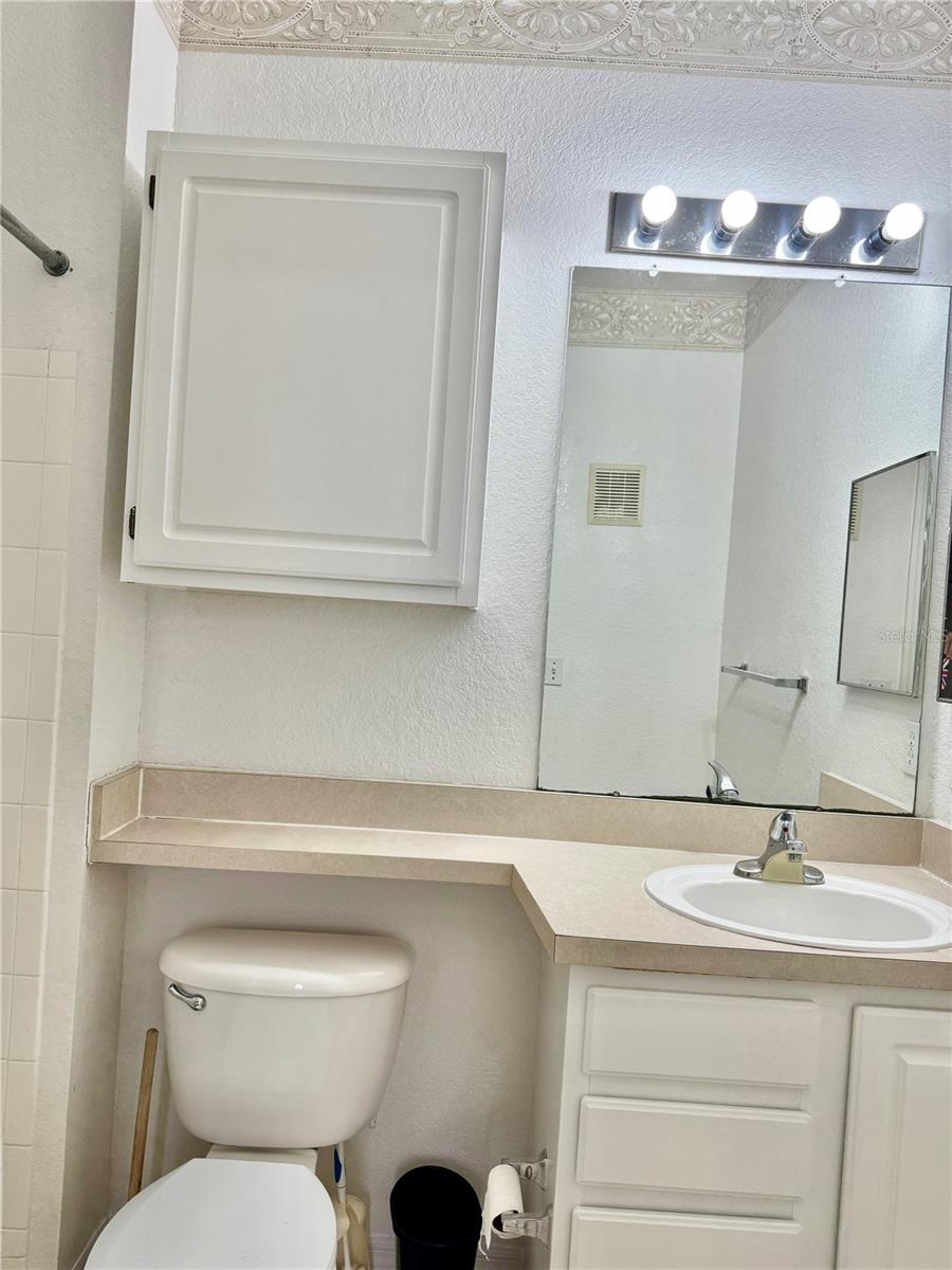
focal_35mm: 24
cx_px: 476
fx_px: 880
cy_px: 635
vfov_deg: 71.6
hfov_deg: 56.8
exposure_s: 1/126
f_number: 1.78
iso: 50
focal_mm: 6.76
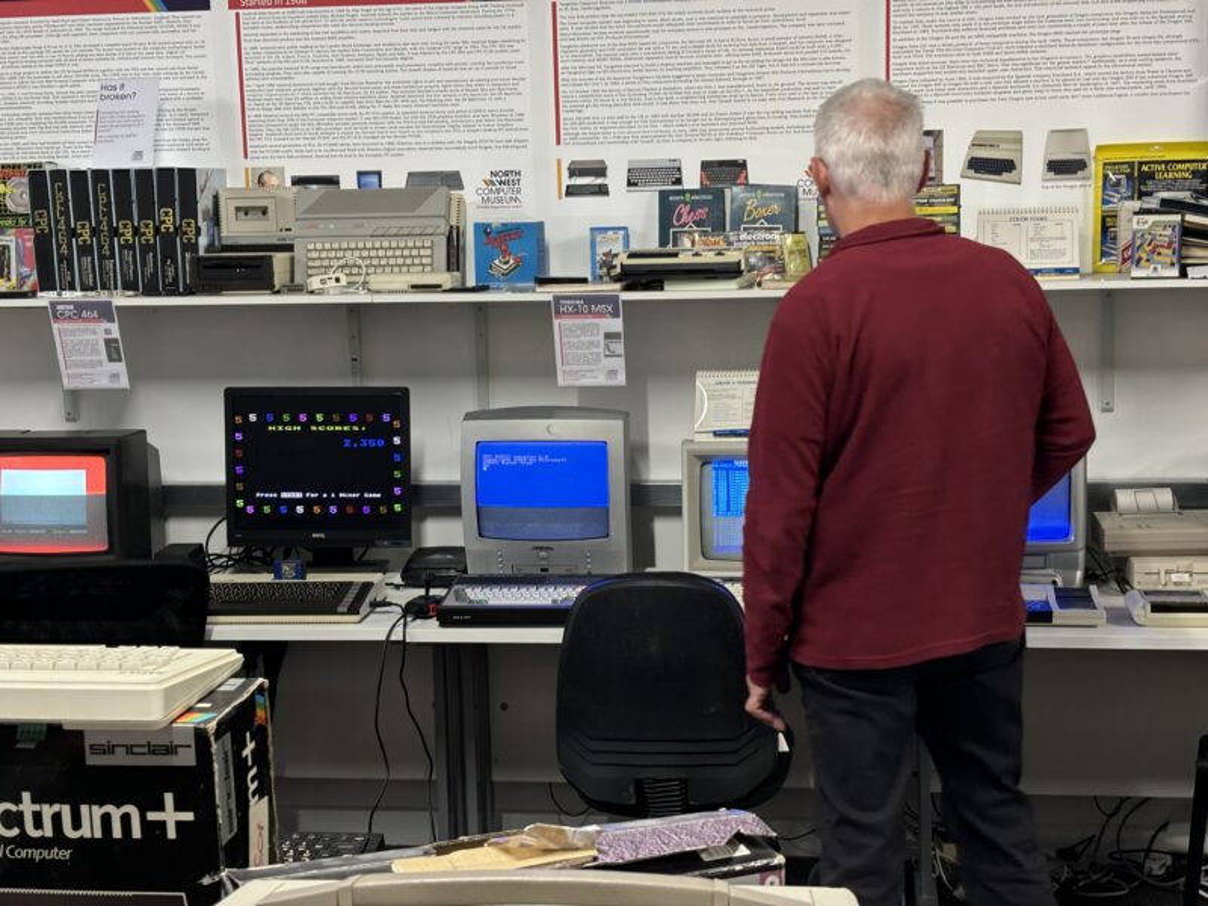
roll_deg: +1.5
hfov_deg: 36.8
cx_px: 604
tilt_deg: -10.2
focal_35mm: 52
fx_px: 1815
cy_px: 453
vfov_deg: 28.0
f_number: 1.6
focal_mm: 5.96
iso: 160
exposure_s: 1/50
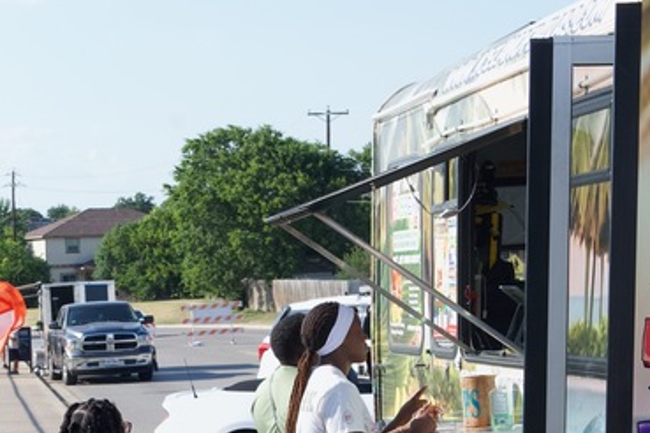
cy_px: 562
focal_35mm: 122
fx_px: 2203
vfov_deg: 11.0
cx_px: 56
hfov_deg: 16.5
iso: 800
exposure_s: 1/1250
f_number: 8
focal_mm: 44
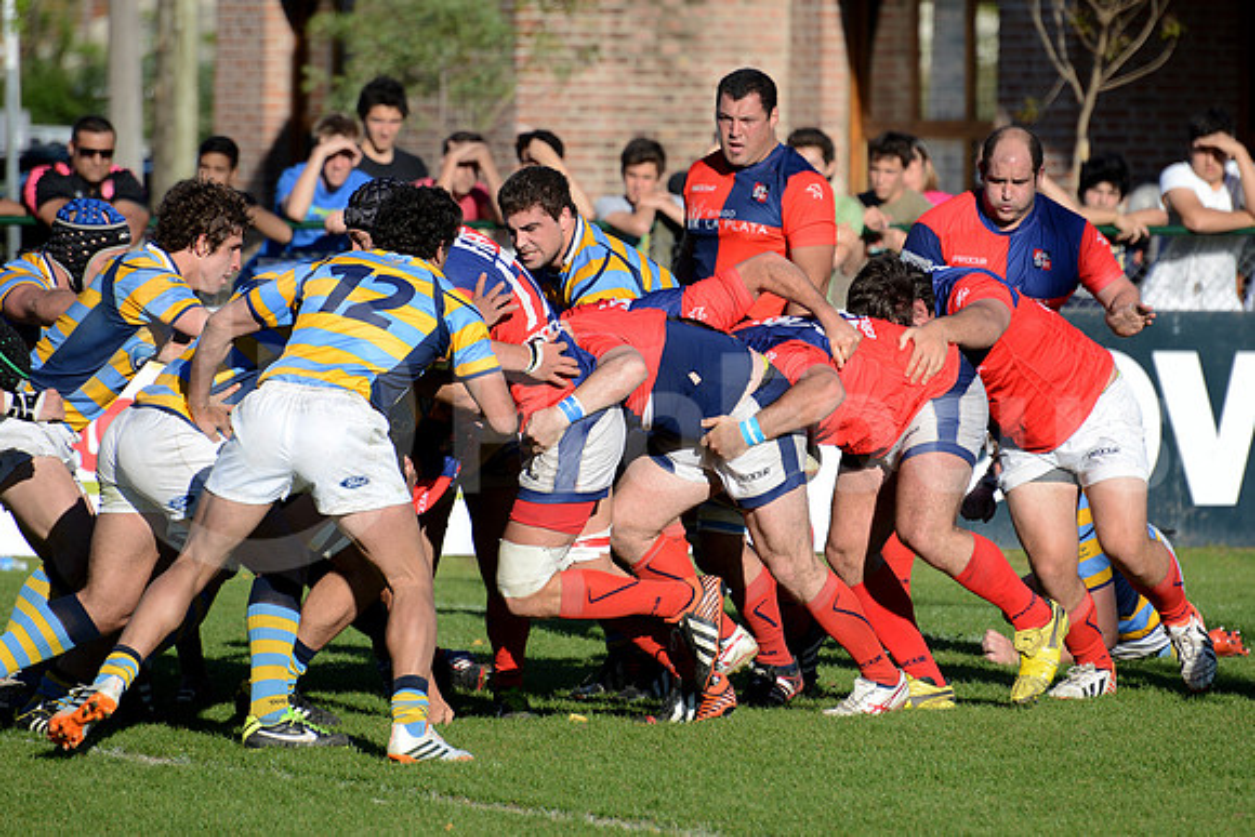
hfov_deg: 6.9
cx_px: 628
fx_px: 10460
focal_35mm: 300
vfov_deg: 4.6
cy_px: 418
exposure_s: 1/1250
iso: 400
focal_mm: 300
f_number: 5.6
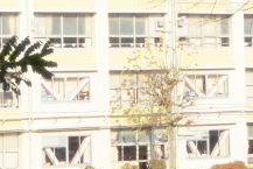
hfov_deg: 10.6
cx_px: 188
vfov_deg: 7.1
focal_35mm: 193
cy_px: 83
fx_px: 1357
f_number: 4.6
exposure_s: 1/250
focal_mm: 11.17
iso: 80
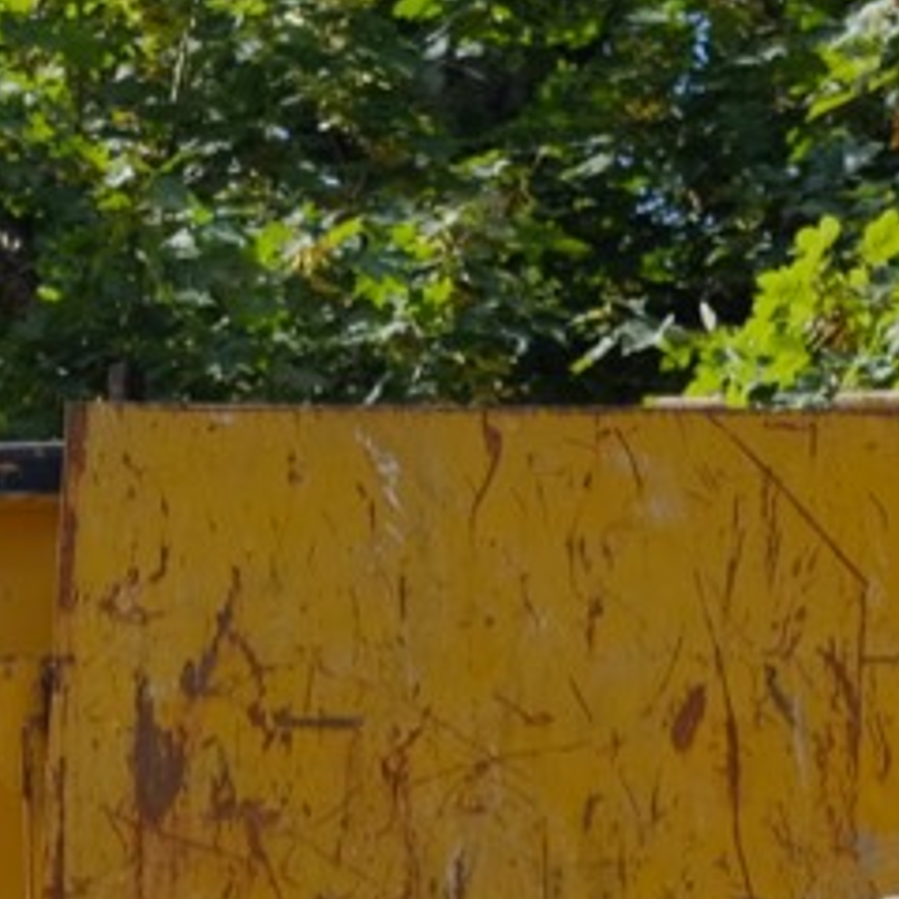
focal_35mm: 232
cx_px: -547
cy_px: 1225
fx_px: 6817
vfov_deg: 7.4
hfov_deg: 7.4
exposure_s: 1/900
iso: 320
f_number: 4.5
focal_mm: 27
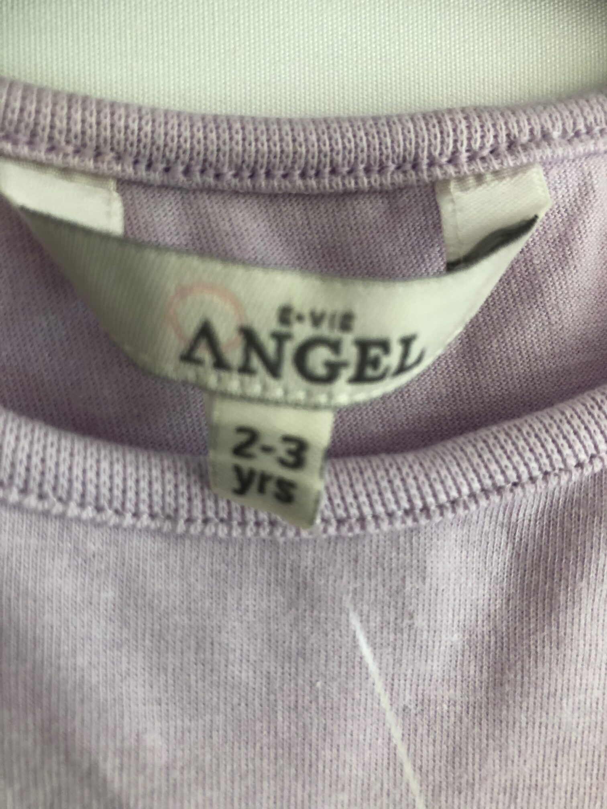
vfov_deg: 63.4
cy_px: 404
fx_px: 655
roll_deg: +3.7
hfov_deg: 49.7
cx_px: 304
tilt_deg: -3.1
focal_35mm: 28
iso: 32
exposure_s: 1/30
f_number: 1.8
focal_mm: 3.99
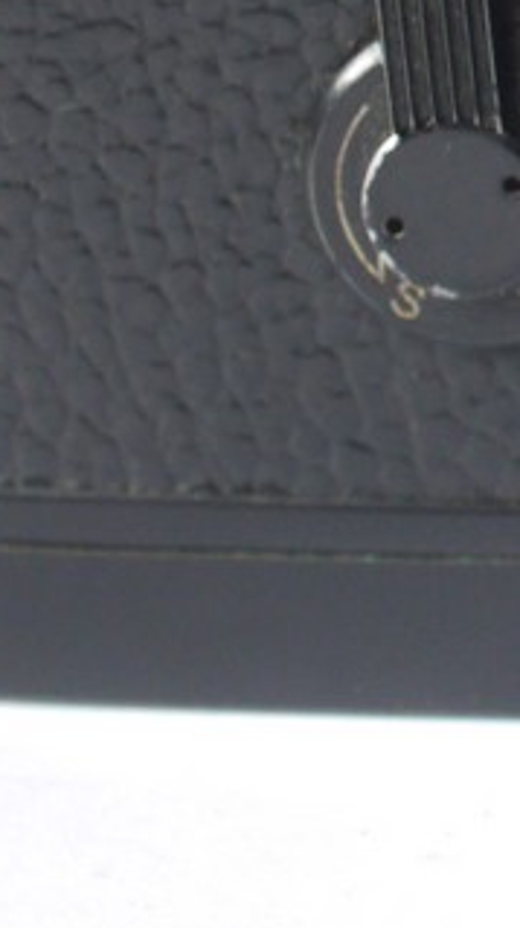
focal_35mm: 246
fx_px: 6041
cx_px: 1287
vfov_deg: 8.6
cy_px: -372
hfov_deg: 4.8
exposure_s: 1/13
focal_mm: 30
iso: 400
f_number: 7.1
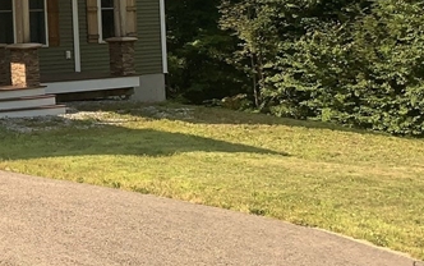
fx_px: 983
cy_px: 1
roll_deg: +1.8
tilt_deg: +2.6
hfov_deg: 20.7
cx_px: -215
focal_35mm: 85
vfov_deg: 15.1
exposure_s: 1/1368
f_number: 1.8
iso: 25
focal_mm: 4.25
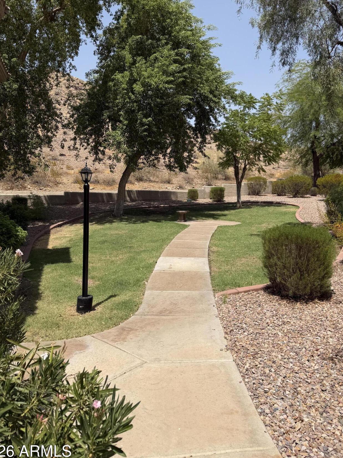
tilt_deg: +0.2
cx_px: 186
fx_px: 383
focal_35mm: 29
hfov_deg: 48.2
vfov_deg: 61.4
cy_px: 200
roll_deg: -1.3
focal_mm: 6.76
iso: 80
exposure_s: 1/6173
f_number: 1.78
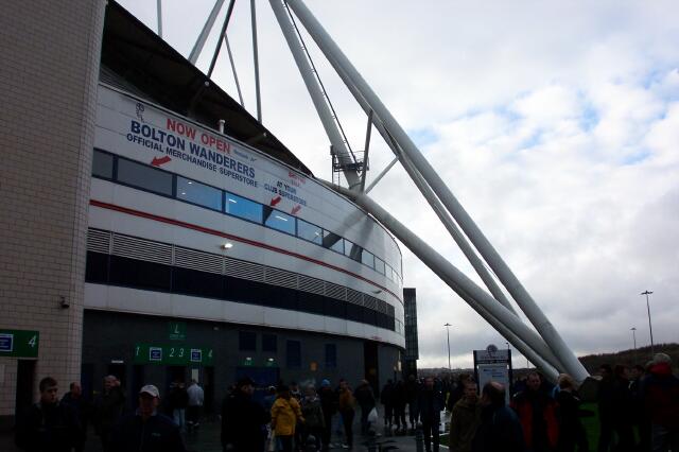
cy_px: 226
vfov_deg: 37.8
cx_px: 340
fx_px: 660
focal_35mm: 35
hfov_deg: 54.5
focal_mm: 7.5
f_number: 9.5
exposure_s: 1/60
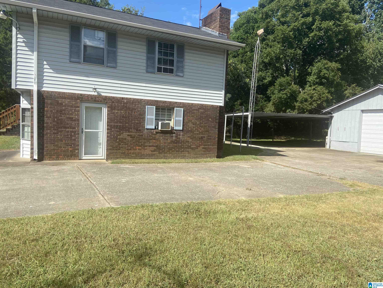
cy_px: 144
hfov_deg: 67.3
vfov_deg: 53.1
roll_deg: -2.7
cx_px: 192
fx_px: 288
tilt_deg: -3.5
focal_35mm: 26
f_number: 1.8
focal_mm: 4.25
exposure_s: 1/2066
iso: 32
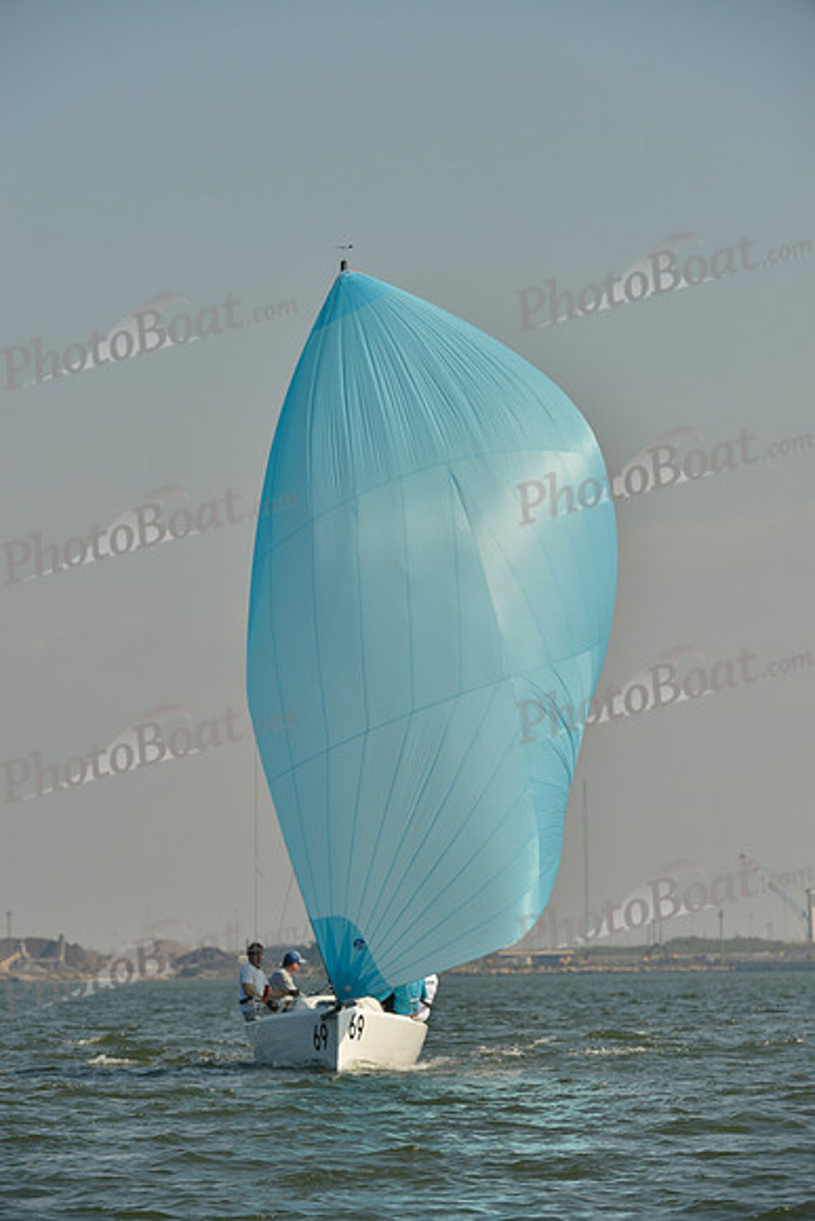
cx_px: 408
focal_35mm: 200
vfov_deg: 10.3
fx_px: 6787
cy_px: 610
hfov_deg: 6.9
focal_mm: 200
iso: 280
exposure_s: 1/1600
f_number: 8
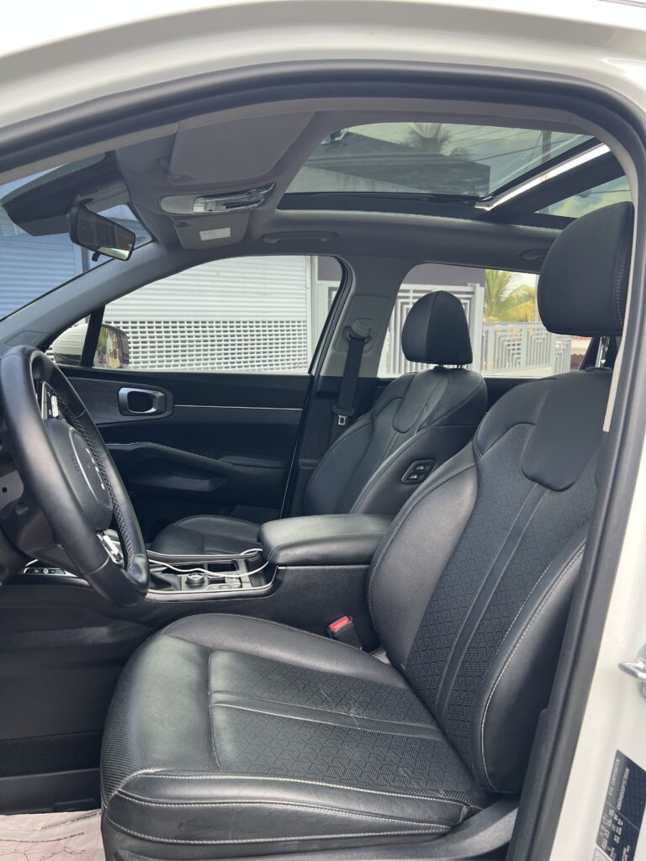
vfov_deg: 67.3
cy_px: 430
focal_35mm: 26
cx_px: 323
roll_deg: +0.0
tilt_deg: -9.7
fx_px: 647
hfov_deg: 53.1
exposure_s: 1/121
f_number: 1.5
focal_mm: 5.7
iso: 50
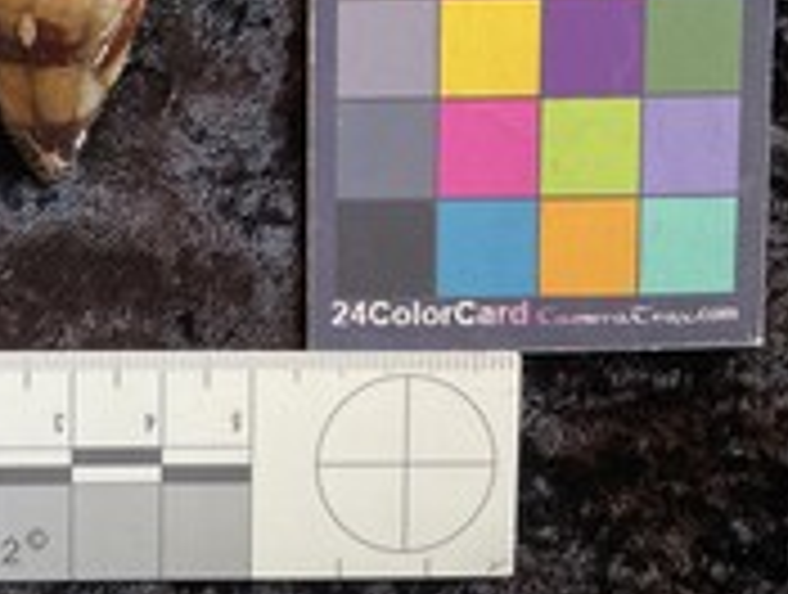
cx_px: 86
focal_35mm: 58
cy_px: 106
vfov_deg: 24.8
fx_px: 1323
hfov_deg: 31.7
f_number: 1.8
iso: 80
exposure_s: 1/50
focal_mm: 3
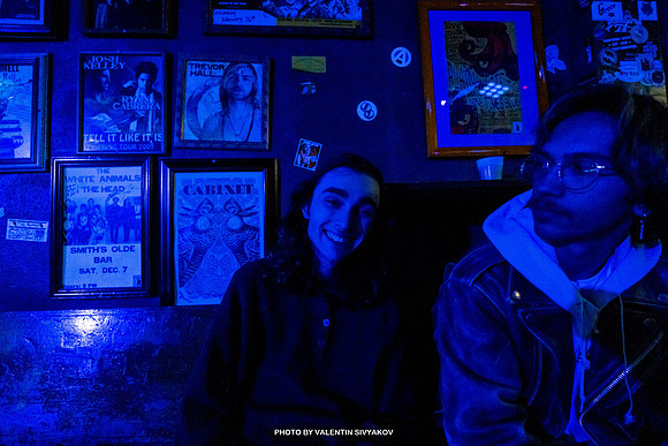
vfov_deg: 78.1
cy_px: 223
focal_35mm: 15
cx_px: 334
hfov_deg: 101.2
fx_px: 275
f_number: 2.8
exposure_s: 1/125
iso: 2000
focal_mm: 14
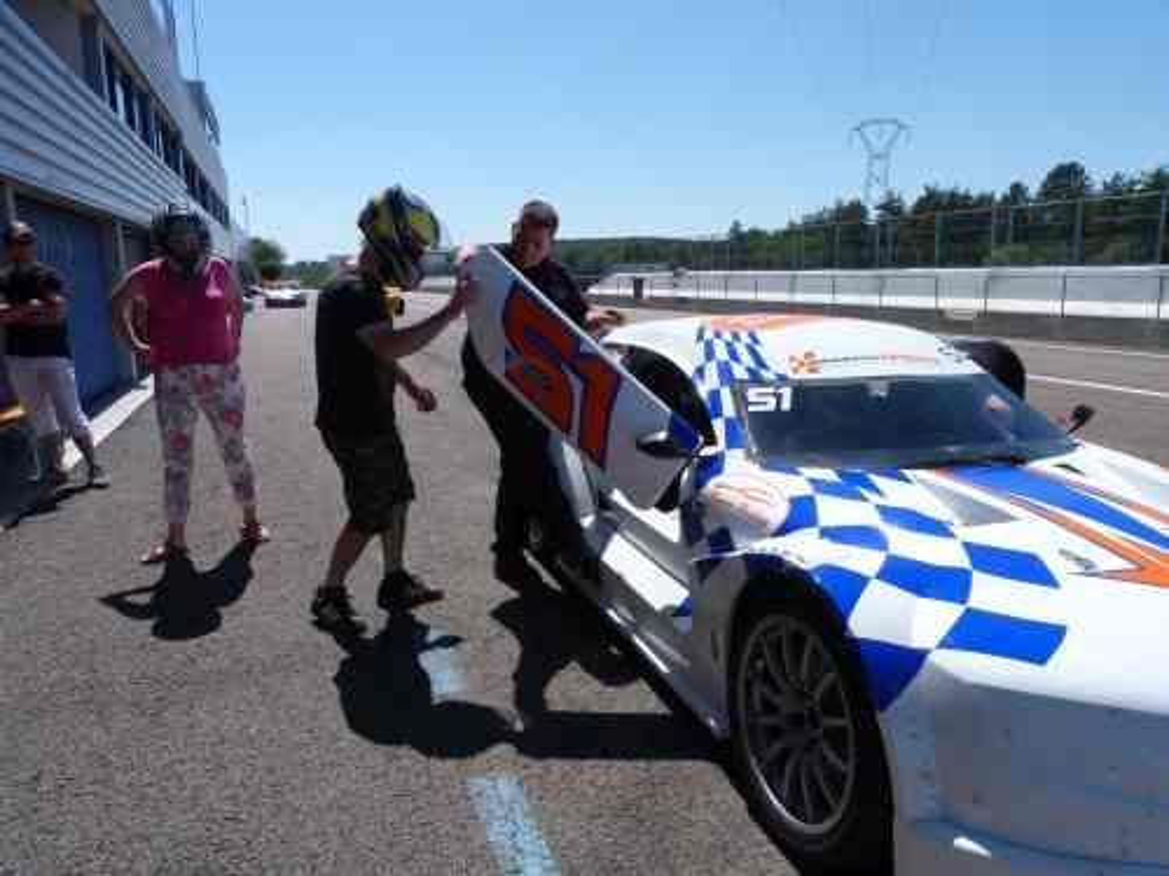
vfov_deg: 54.9
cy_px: 438
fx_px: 844
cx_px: 584
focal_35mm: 25
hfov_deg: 69.4
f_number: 4.5
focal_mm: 4.5
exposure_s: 1/640
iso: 80
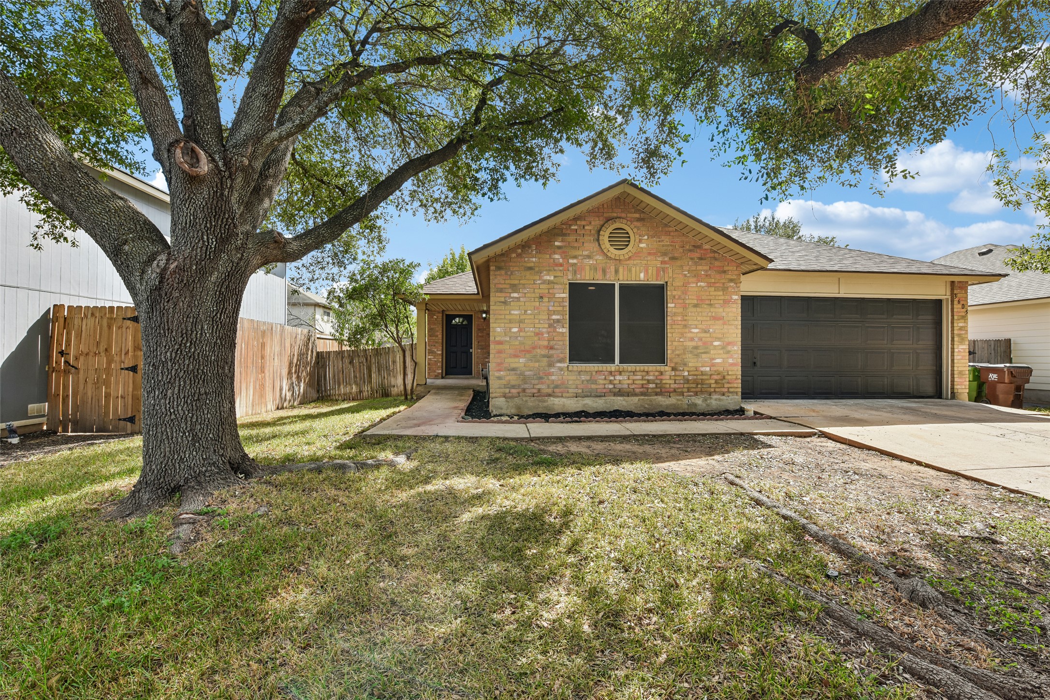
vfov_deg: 77.3
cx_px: 525
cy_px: 350
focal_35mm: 15
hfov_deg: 100.4
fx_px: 437
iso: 100
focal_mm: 15
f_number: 8
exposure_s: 1/80
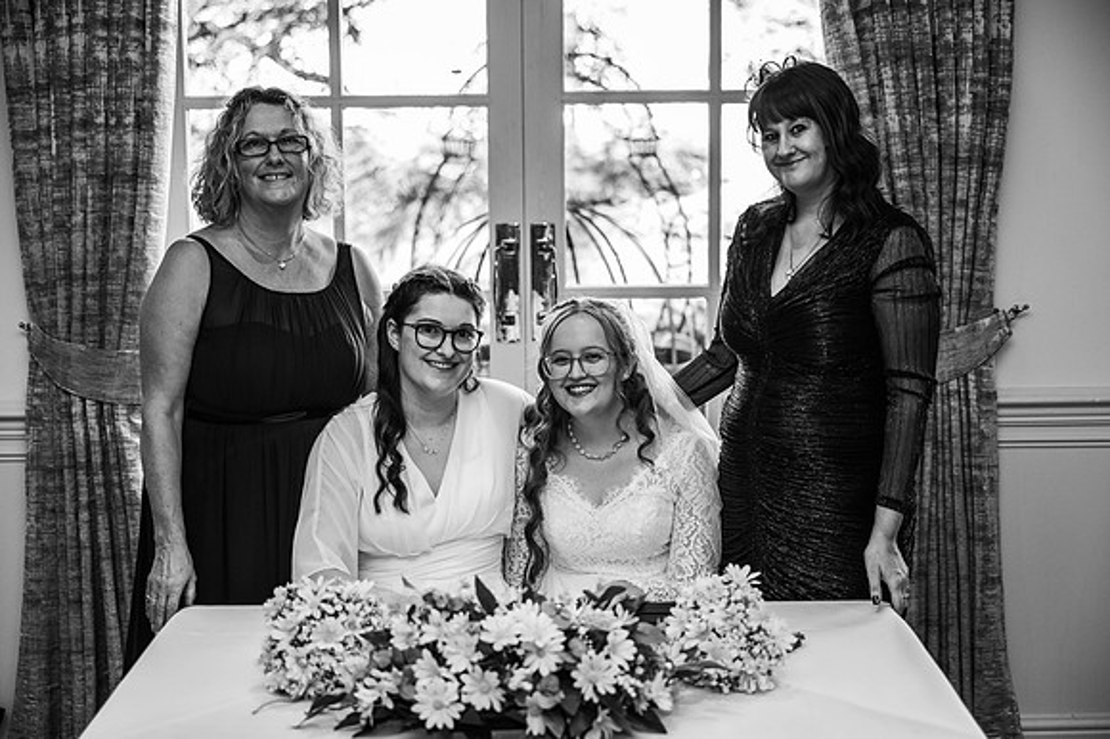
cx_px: 555
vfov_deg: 26.5
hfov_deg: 38.9
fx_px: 1572
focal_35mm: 51
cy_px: 370
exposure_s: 1/200
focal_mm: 51
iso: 640
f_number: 2.8
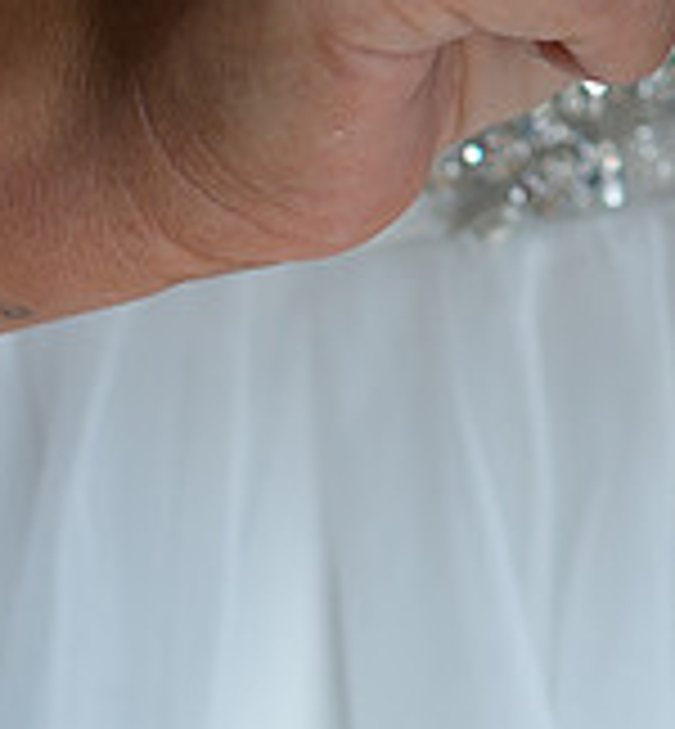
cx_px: 1020
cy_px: -289
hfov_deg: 7.0
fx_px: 5465
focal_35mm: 238
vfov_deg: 7.5
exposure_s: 1/125
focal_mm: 35
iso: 100
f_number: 3.2
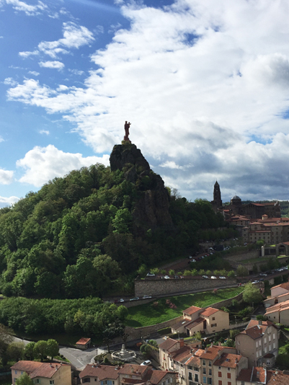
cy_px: 245
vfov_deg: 48.4
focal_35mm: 38
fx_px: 423
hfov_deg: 37.5
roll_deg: +1.9
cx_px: 179
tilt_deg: -2.4
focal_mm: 4.15
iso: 32
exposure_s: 1/4950
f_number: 2.2
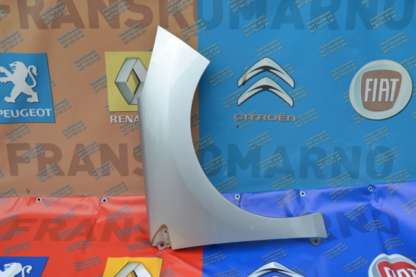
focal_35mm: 42
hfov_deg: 46.4
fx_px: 485
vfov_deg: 31.9
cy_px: 138
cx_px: 208
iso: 100
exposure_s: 1/200
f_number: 7.1
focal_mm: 28
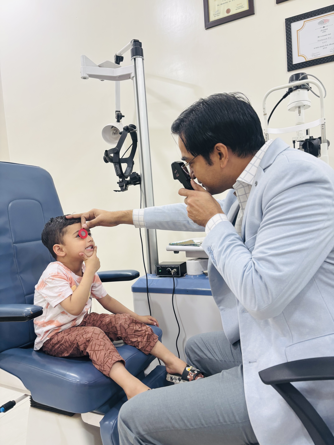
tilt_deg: -2.3
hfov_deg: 53.1
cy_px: 222
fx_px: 334
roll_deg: +4.4
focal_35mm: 26
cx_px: 167
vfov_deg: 67.3
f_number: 1.6
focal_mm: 5.96
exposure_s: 1/50
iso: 100
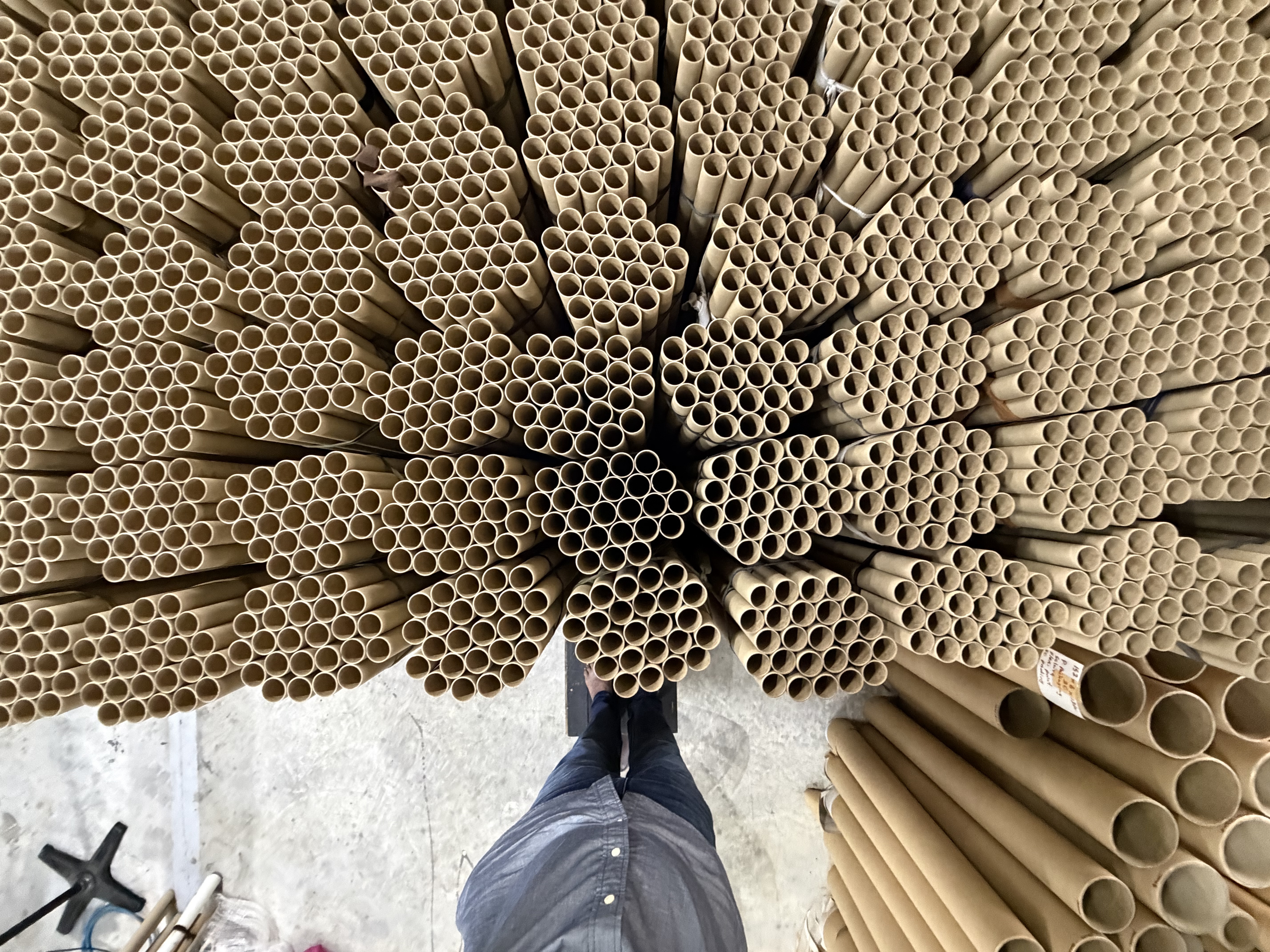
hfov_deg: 102.1
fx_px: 514
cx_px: 635
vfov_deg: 85.7
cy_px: 476
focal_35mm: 14
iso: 800
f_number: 2.2
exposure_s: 1/50
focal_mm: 2.22
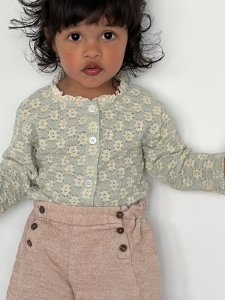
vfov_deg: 15.6
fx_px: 1091
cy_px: 226
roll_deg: -0.1
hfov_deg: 11.8
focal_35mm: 126
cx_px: 77
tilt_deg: -6.9
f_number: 1.78
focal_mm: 6.86
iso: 64
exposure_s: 1/167
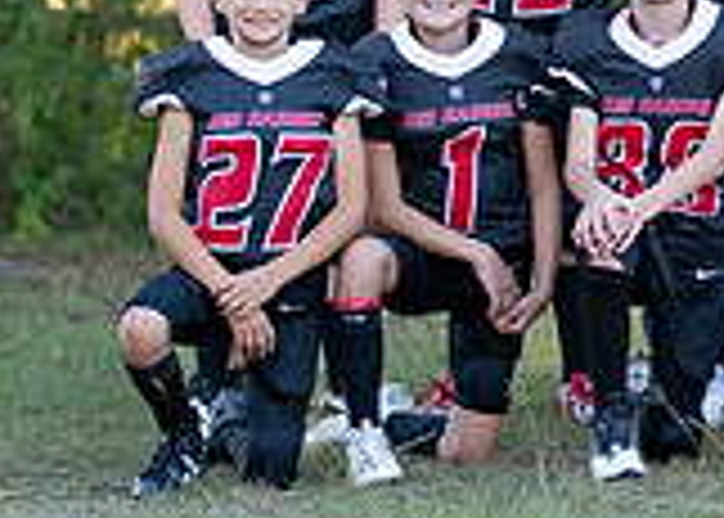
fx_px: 5511
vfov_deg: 5.4
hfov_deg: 7.4
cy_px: 98
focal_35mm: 268
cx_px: 1109
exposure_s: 1/1250
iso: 200
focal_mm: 50
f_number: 1.2
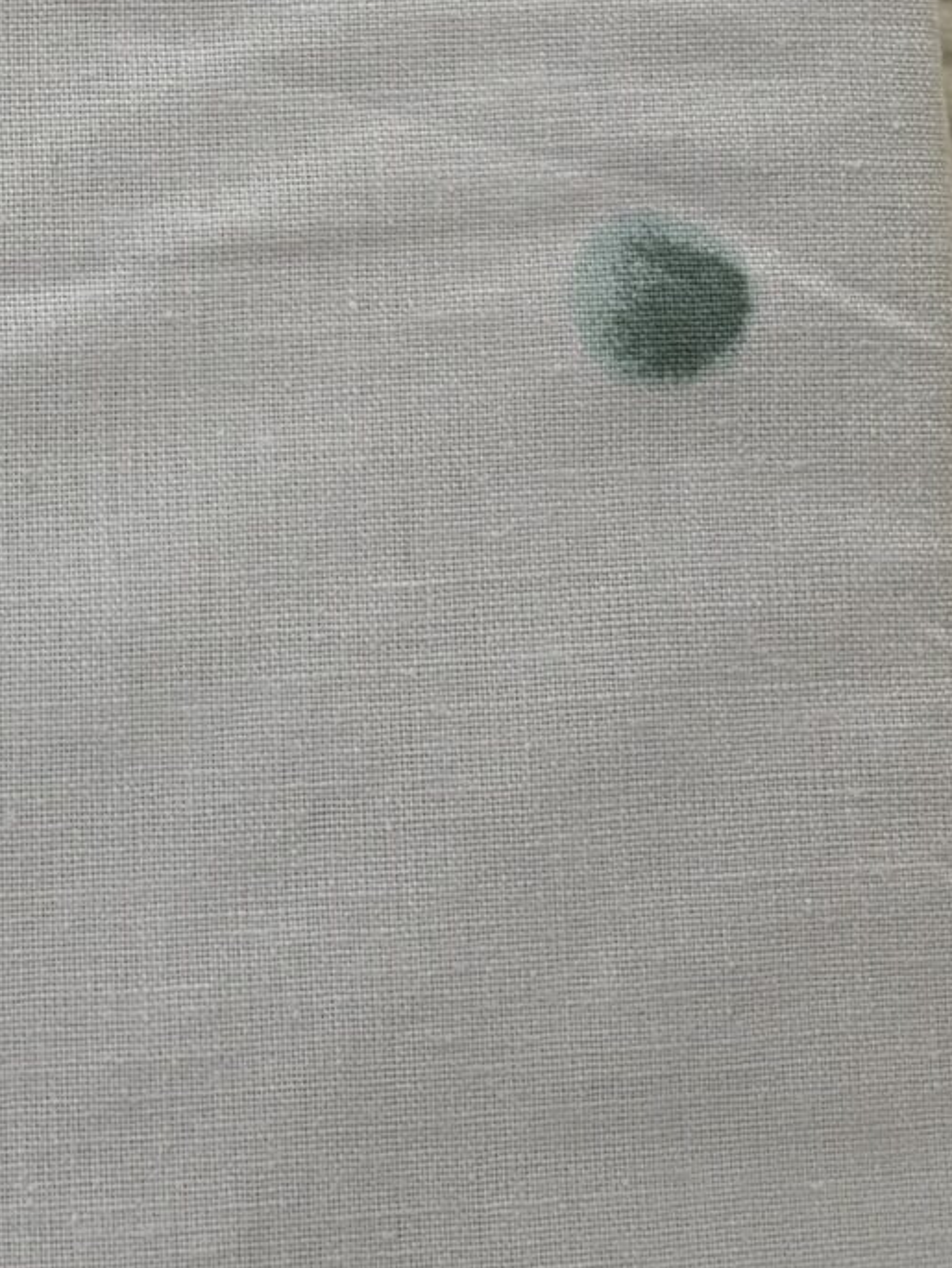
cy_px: -562
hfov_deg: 13.7
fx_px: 3555
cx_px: -758
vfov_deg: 18.3
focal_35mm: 97
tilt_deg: -74.6
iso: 40
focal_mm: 5.96
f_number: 1.6
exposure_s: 1/320
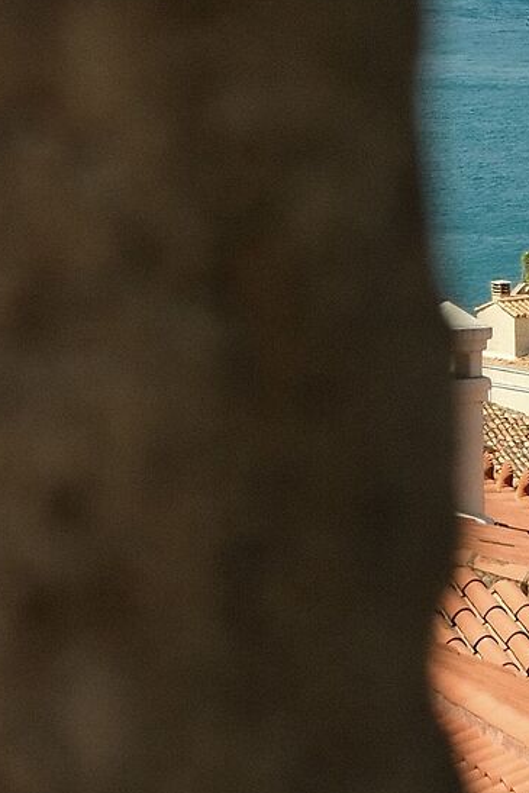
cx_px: 491
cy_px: -925
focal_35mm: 329
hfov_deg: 4.2
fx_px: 7247
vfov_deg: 6.1
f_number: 5.6
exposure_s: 1/450
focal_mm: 50
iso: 125
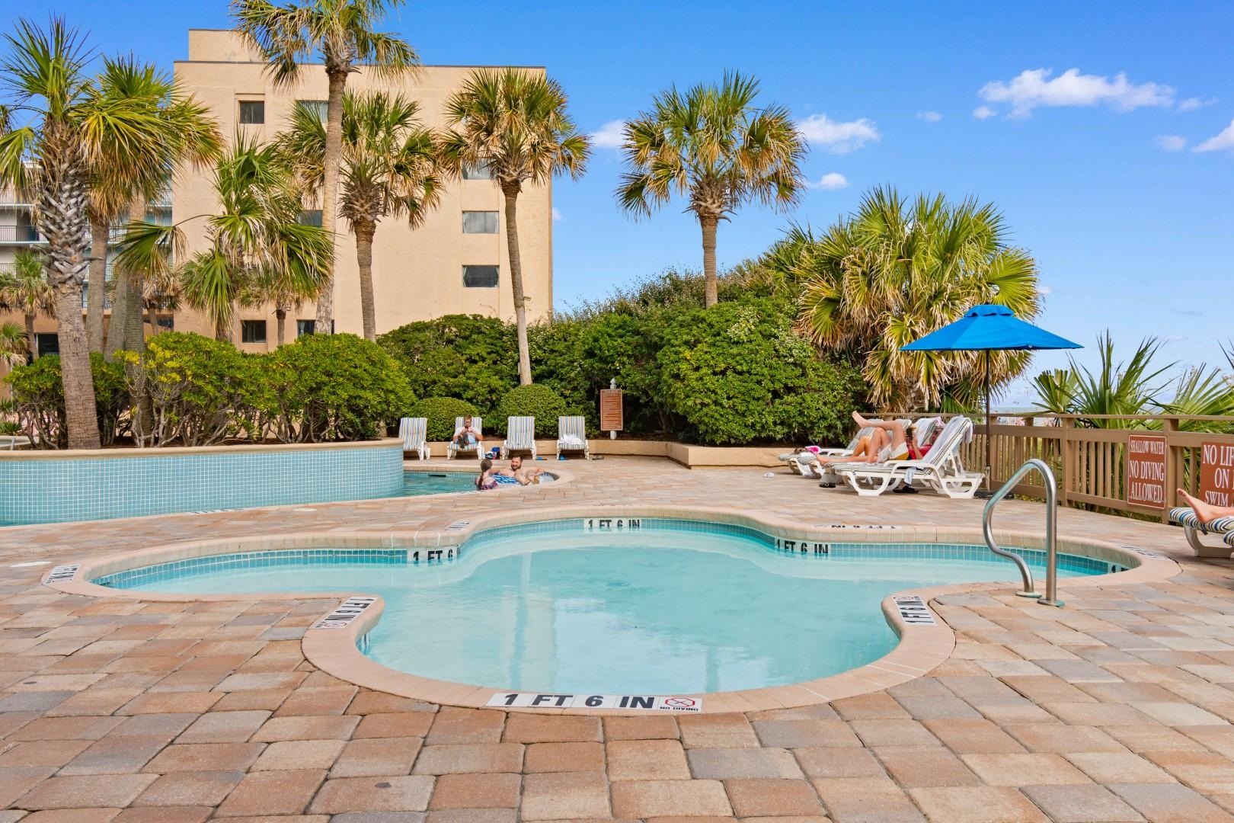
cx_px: 617
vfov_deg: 43.6
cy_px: 412
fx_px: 1028
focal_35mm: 30
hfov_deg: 61.9
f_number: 5.6
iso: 100
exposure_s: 1/160
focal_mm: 20
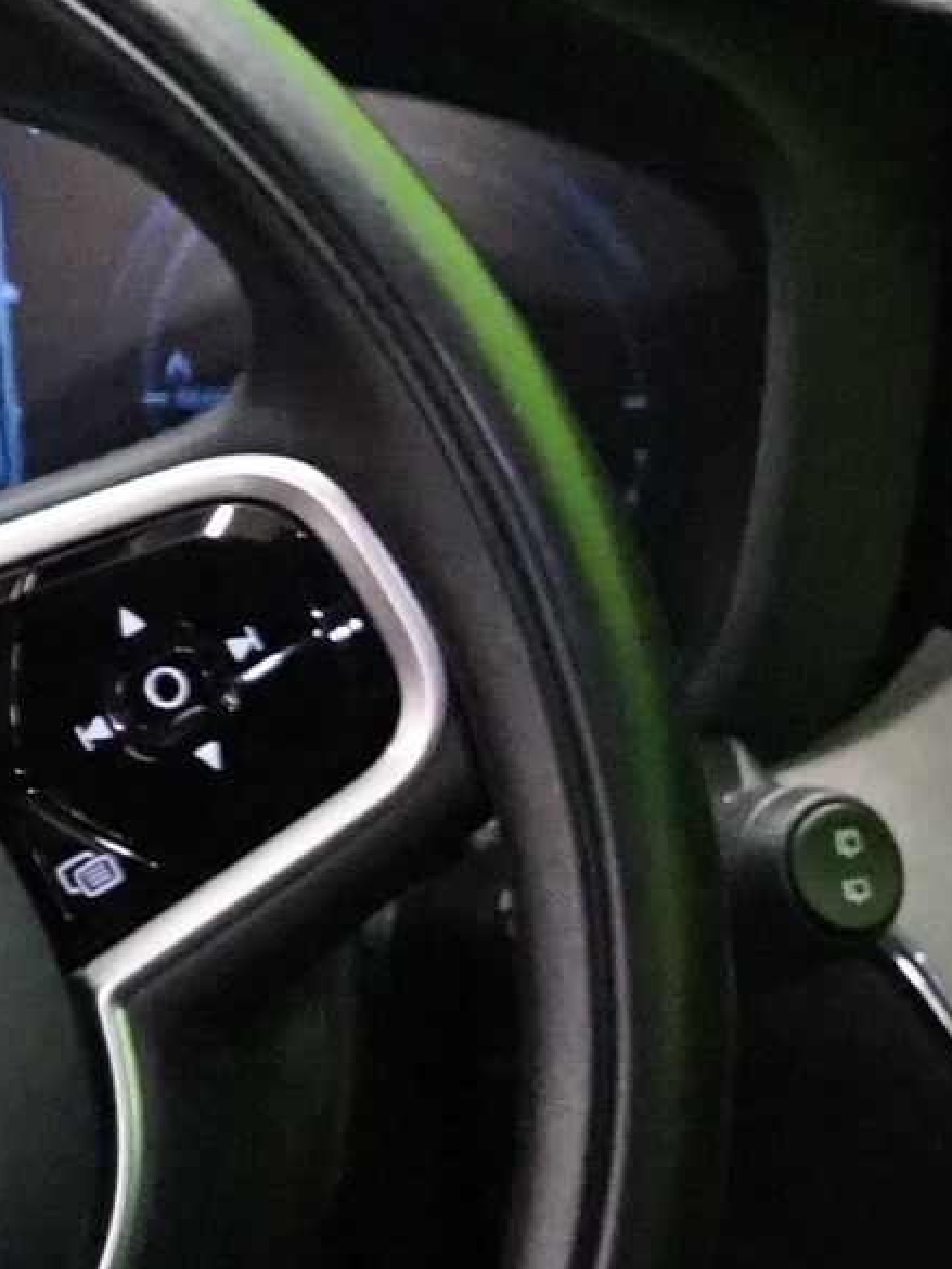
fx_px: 6635
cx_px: 2143
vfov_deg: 10.2
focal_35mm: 181
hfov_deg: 7.7
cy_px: 2382
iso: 6400
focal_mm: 28
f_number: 3.5
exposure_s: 1/30
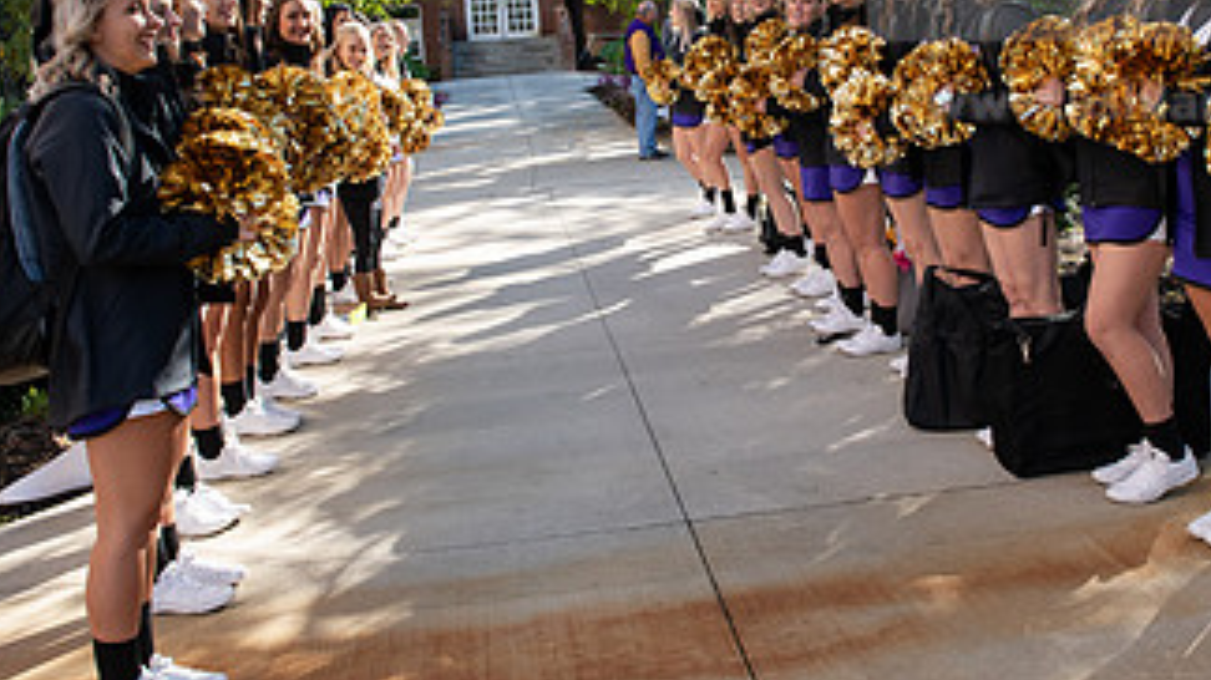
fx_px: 1445
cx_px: 755
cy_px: 181
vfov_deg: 26.2
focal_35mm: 45
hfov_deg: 45.1
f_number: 5
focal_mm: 24
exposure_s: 1/320
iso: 400
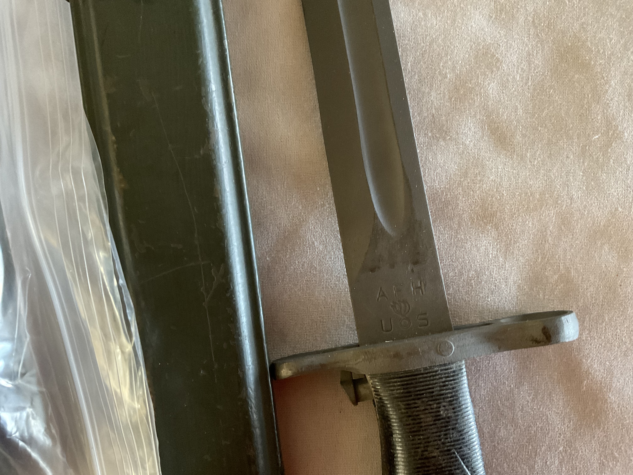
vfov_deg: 48.2
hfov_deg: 61.7
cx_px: 316
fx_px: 530
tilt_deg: -86.5
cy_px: 238
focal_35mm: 29
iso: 400
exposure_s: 1/30
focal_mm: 3
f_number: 1.8
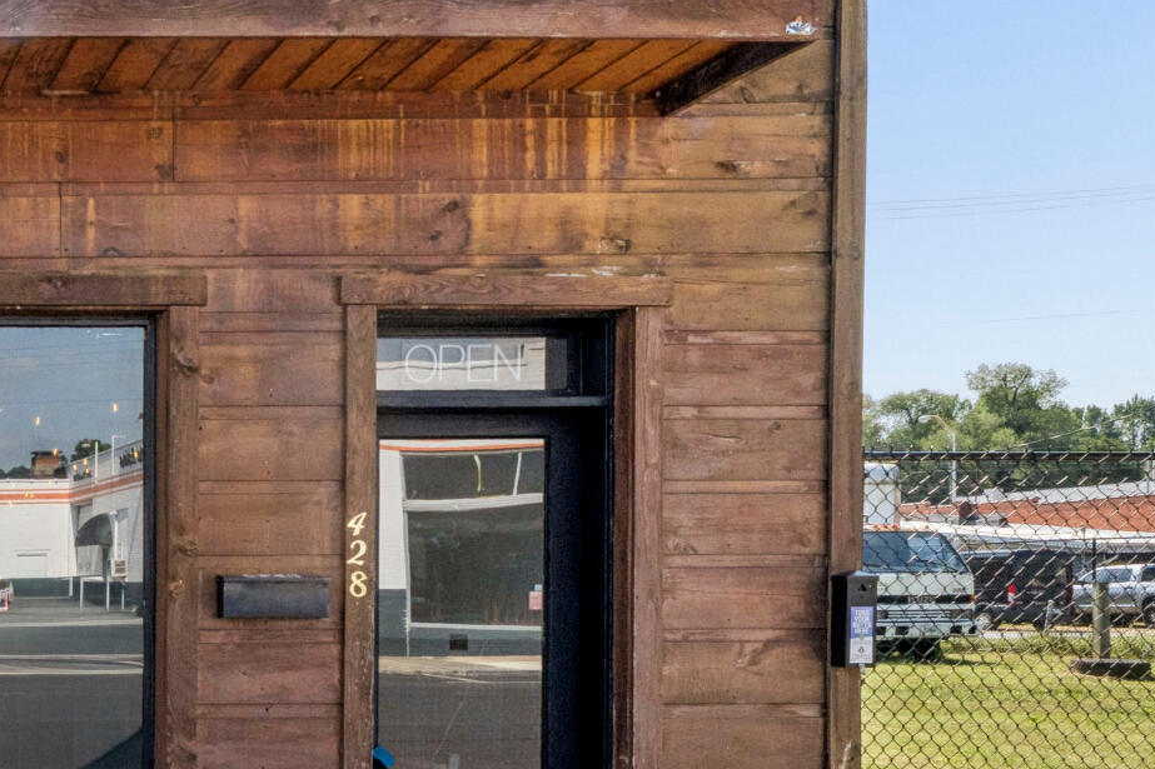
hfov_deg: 31.1
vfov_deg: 25.2
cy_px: 688
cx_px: -287
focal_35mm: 52
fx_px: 1668
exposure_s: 1/320
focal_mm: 16
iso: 500
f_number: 14
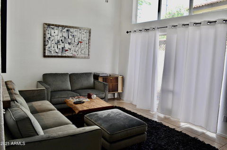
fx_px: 170
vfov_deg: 47.7
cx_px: 114
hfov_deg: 67.5
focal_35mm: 27
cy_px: 75
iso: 400
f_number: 10
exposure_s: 1/50
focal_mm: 18
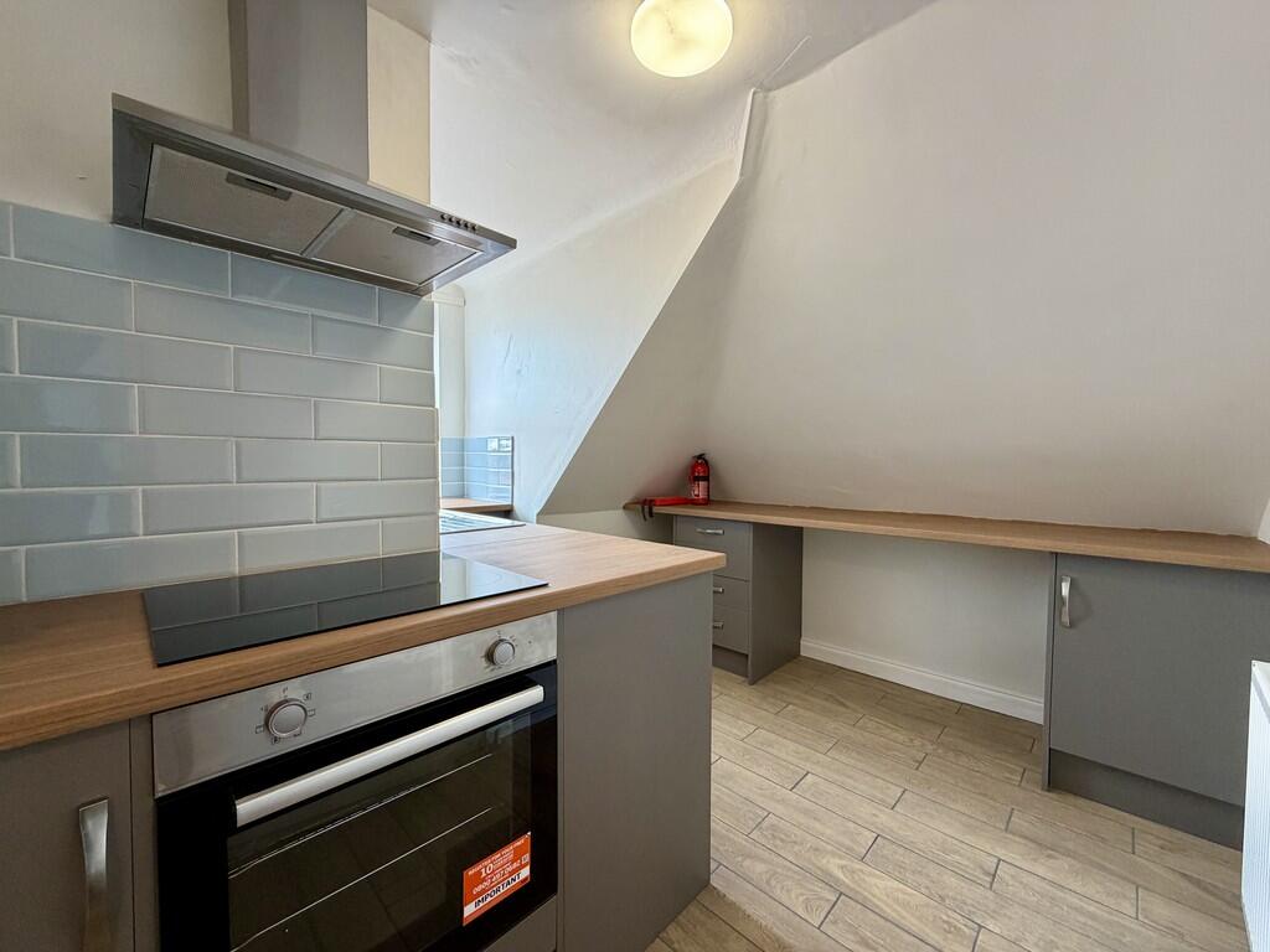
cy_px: 476
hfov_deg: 102.1
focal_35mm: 14
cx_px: 635
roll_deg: +0.9
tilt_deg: -1.2
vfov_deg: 85.7
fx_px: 514
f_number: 2.2
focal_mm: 2.22
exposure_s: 1/121
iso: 200
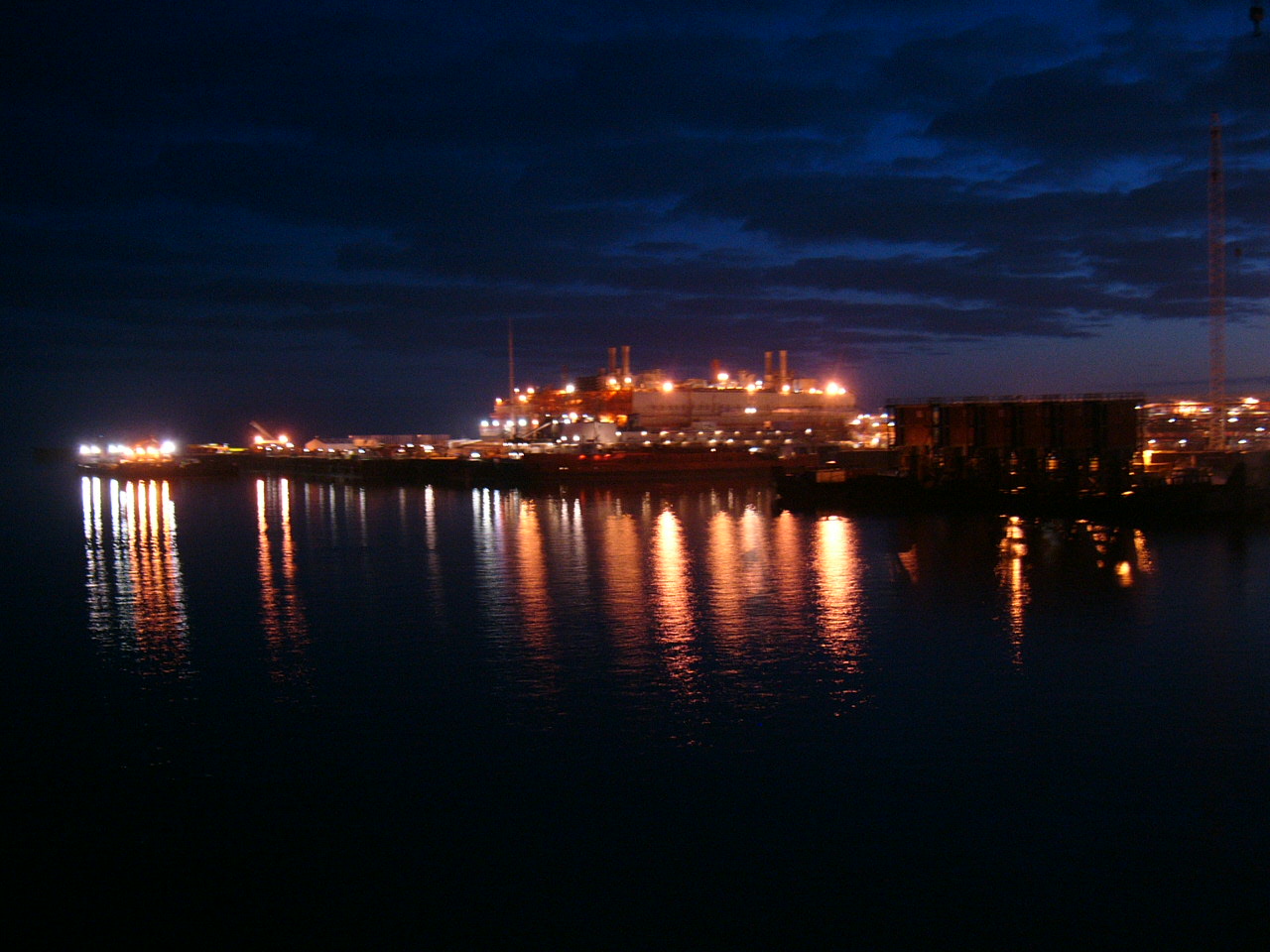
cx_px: 635
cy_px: 476
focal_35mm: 35
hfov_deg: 52.6
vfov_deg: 40.7
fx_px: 1284
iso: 100
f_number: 2.8
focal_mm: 5.8
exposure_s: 1/3.2
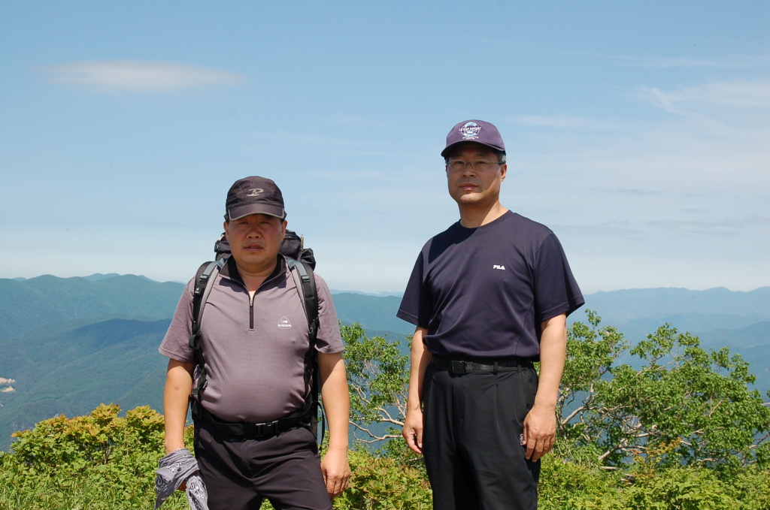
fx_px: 1089
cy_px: 255
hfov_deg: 38.9
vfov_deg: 26.4
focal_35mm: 51
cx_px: 385
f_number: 9
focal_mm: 34
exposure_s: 1/320
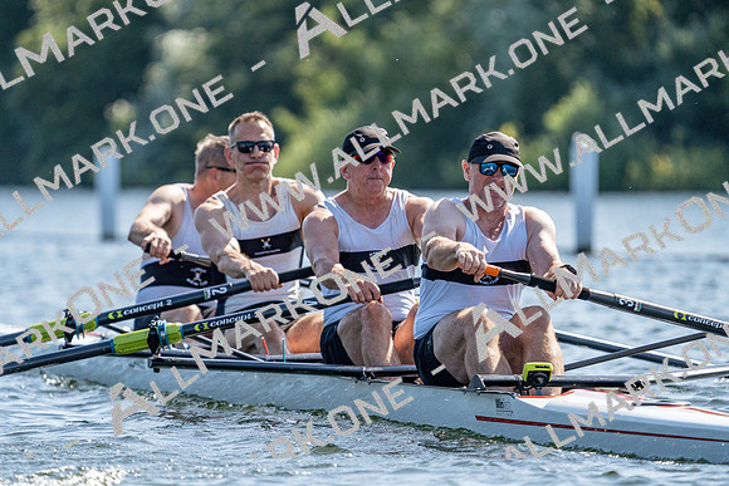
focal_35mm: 426
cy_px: 243
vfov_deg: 3.2
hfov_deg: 4.8
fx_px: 8628
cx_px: 364
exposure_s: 1/2000
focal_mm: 426
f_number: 6.3
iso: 500
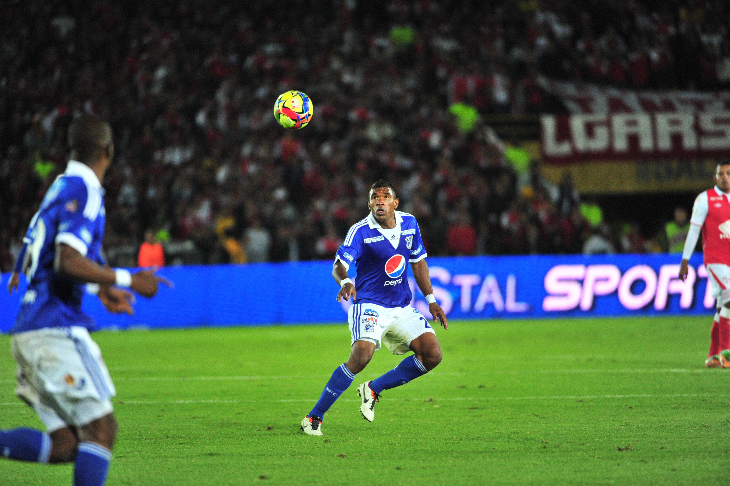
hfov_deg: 5.2
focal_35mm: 400
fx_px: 8106
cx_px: 365
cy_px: 243
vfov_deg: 3.4
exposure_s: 1/800
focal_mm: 400
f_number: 4
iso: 3200
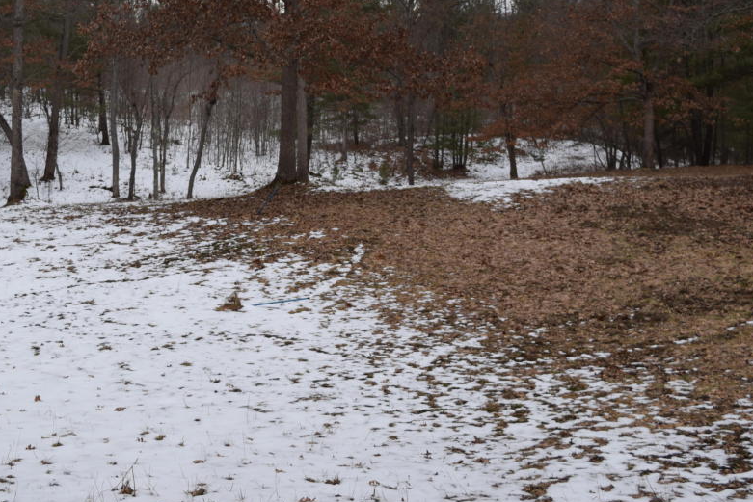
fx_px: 1250
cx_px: 304
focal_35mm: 60
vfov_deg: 22.6
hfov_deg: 33.4
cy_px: 167
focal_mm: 27
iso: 100
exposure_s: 1/125
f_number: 5.6
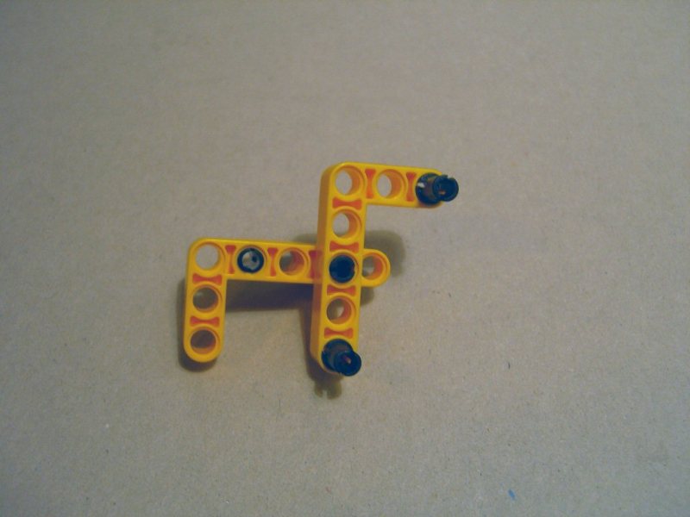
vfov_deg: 37.7
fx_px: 757
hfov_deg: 49.0
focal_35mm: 38
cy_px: 258
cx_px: 345
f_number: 2.8
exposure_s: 1/25
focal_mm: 7.9
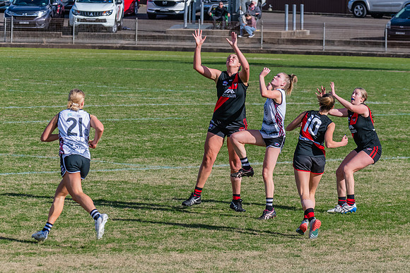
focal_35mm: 361
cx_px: 241
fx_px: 4113
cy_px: 173
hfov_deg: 5.7
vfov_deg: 3.8
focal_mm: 240
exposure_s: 1/1600
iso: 800
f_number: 9
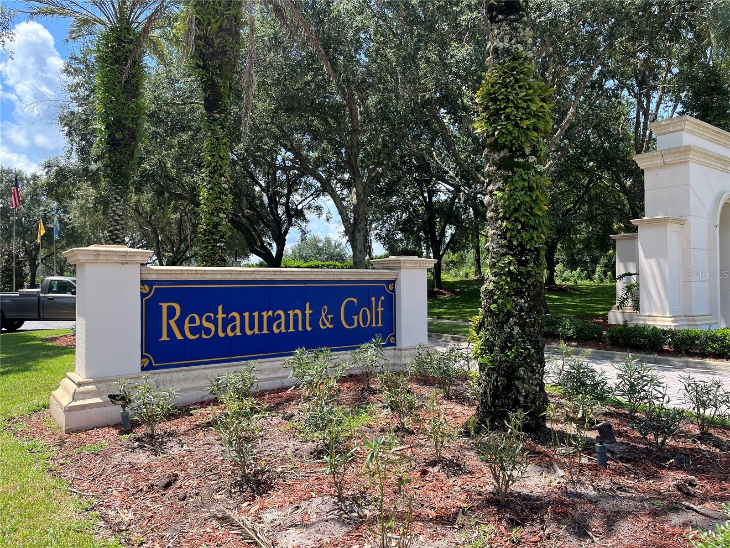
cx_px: 365
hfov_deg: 67.3
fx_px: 548
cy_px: 274
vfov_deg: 53.1
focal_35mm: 26
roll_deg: +0.2
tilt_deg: +1.3
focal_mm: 5.1
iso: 50
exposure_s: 1/1212
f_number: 1.6
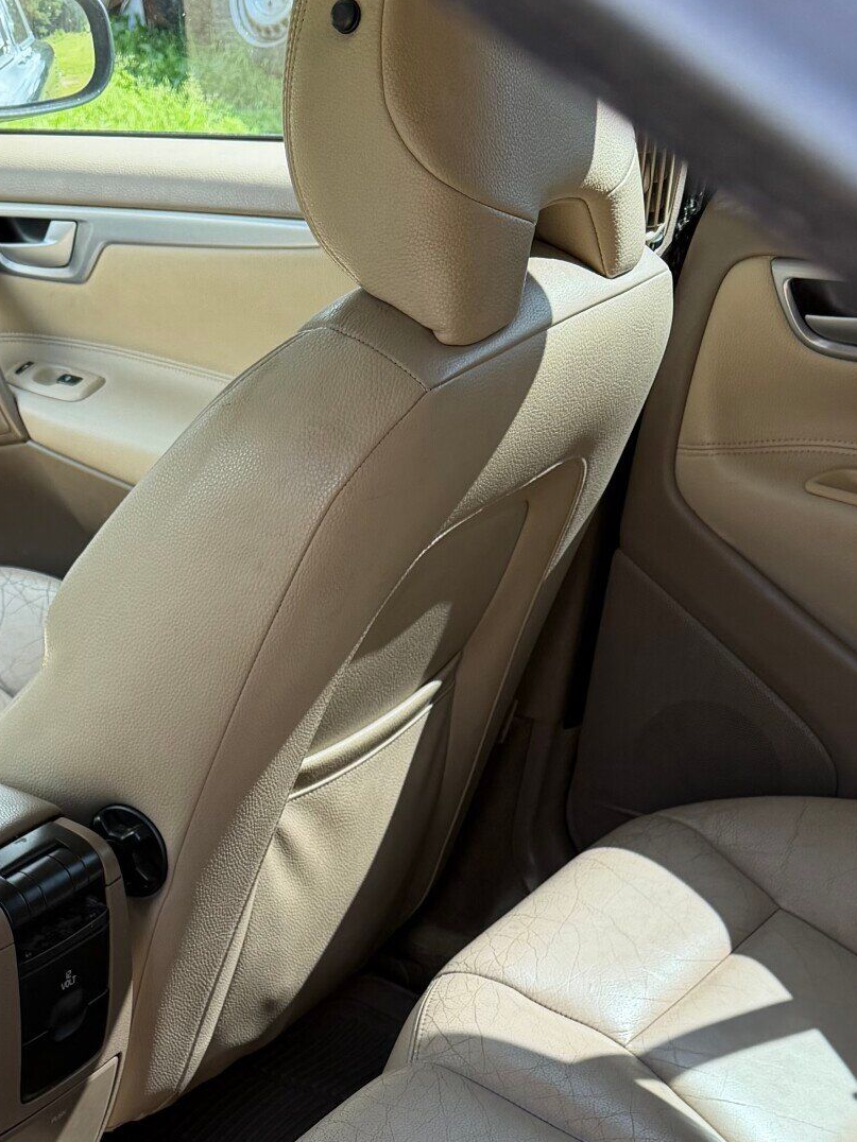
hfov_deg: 24.9
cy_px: 1181
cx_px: 190
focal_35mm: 58
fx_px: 1915
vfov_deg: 30.5
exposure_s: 1/363
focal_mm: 6.76
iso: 100
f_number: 1.78
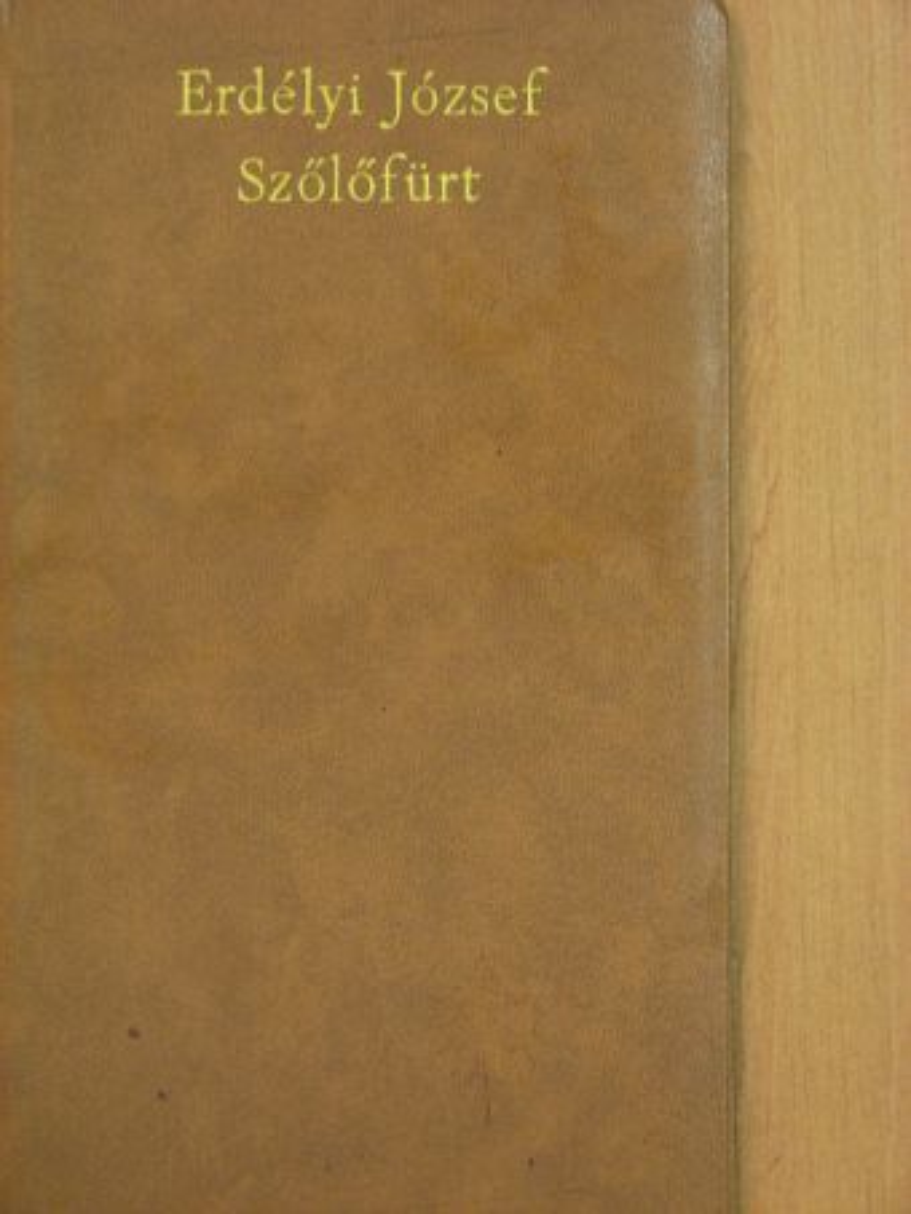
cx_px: 456
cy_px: 607
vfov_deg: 22.5
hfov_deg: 17.0
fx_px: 3051
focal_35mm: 87
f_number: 3.5
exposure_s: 1/19.5
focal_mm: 14.6
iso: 200
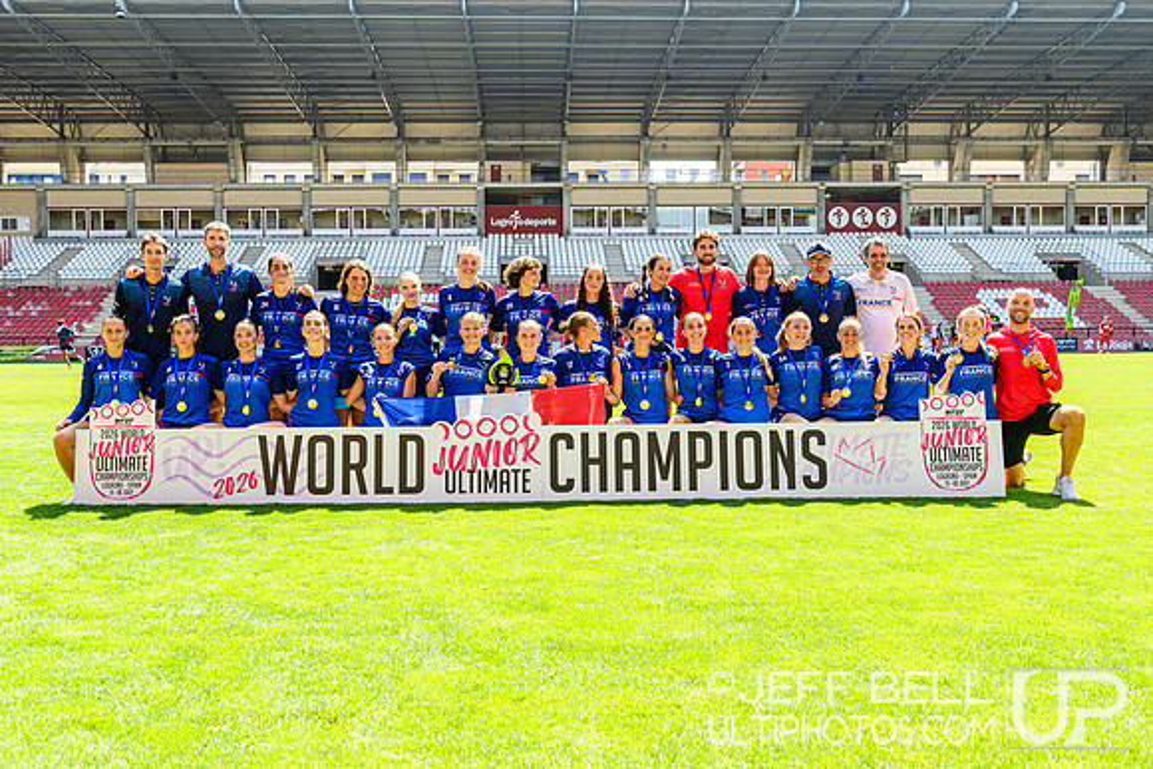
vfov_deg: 37.1
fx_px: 1148
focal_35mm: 36
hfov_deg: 53.3
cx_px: 590
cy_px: 384
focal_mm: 35
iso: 250
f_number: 5.6
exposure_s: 1/320
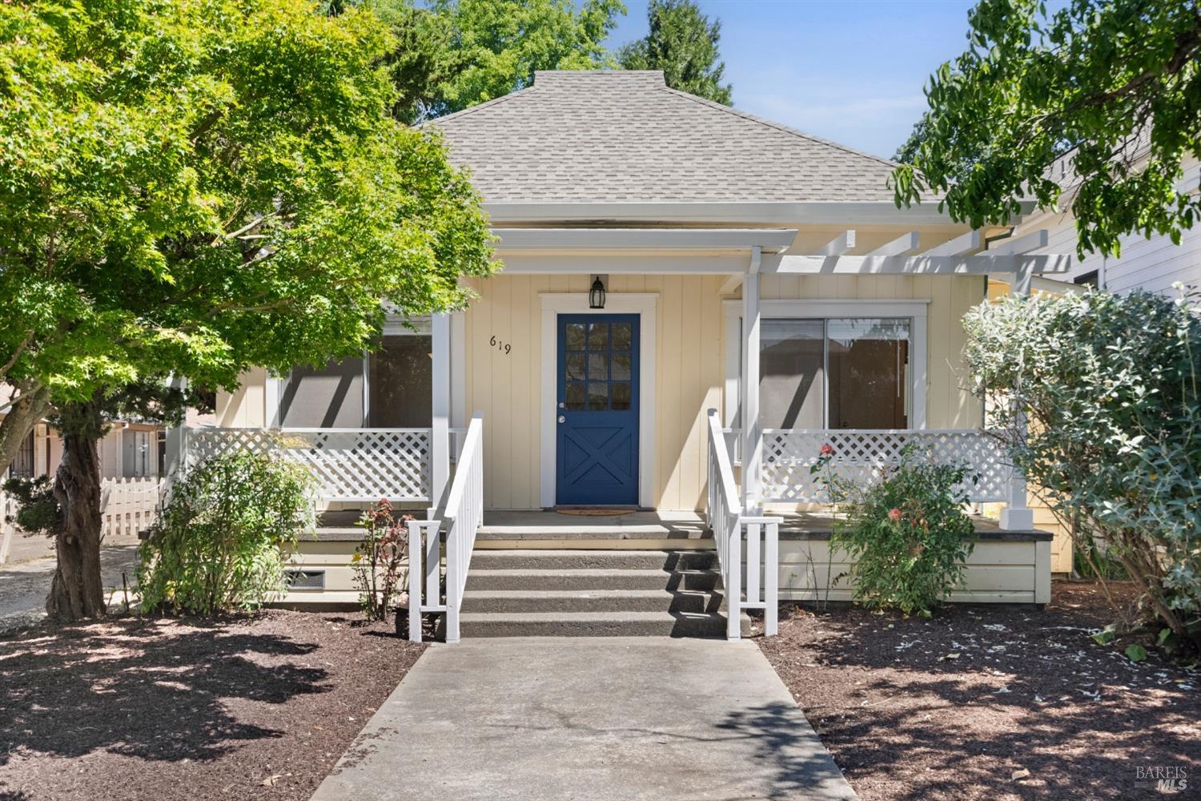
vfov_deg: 38.9
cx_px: 600
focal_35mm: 34
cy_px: 400
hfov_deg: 55.8
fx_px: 1134
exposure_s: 1/80
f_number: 8
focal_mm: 34
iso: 400
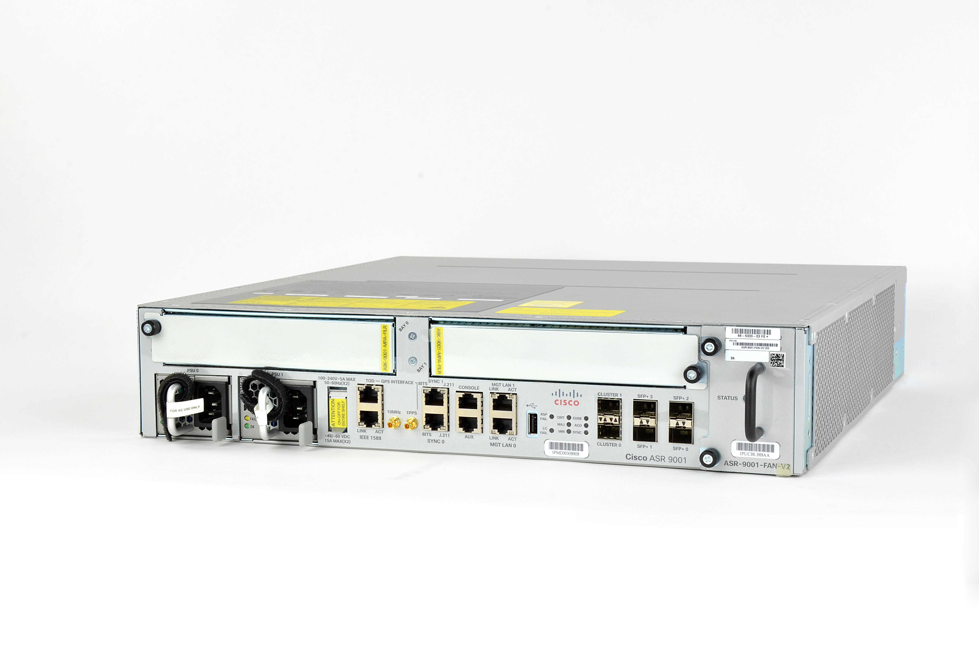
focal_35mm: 72
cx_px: 490
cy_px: 324
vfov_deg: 18.8
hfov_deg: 28.1
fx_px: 1954
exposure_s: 1/3
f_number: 16
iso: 100
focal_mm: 48
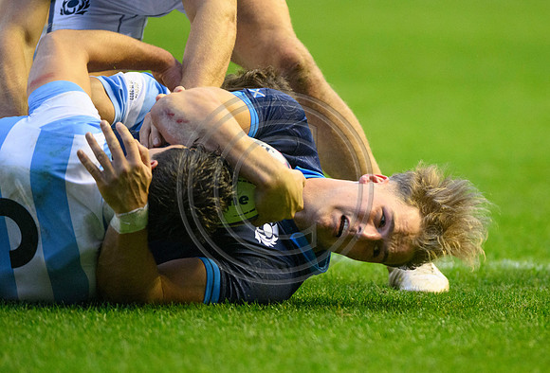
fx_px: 8471
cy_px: 254
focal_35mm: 551
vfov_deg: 2.5
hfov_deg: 3.7
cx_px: 381
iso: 5000
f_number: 3.5
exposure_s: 1/1250
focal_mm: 400
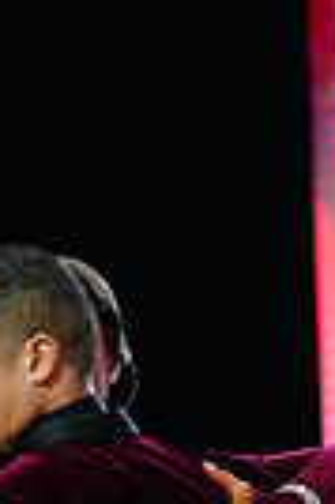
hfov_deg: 2.3
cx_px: -273
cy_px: 782
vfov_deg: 3.5
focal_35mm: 586
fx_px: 8200
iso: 2500
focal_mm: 135
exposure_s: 1/320
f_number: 4
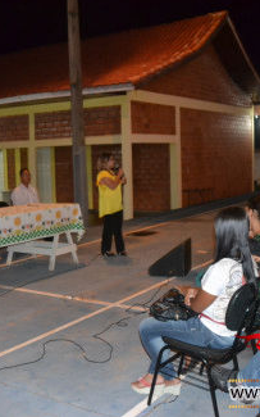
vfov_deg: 42.7
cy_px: 206
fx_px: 533
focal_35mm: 47
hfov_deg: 27.3
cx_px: 91
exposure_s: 1/60
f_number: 3.5
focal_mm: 20
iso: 3200
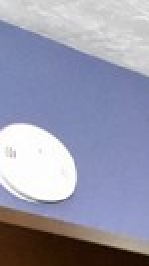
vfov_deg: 12.9
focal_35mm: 127
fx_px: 895
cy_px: 638
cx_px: 871
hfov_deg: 5.3
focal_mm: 10
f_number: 11
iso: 5000
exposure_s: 1/60
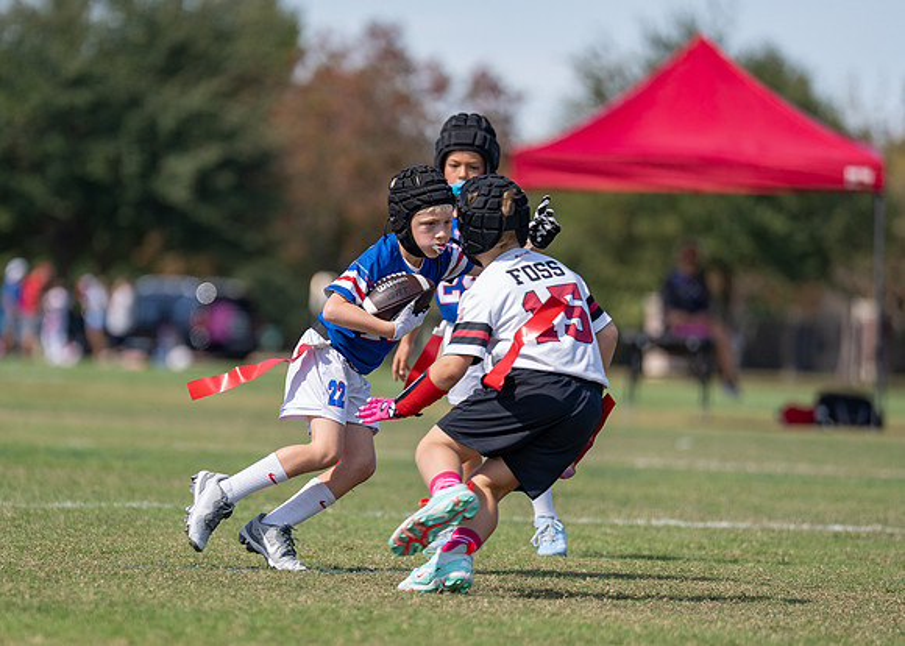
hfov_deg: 6.8
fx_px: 7629
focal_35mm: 297
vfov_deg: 4.8
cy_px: 366
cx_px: 319
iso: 100
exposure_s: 1/1000
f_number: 2.8
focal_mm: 200
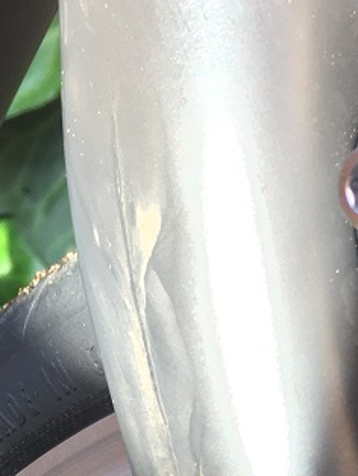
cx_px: 361
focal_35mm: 123
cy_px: 747
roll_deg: +3.5
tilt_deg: -38.6
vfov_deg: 14.7
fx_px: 1694
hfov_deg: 11.9
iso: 25
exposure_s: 1/50
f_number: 2.2
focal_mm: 4.15
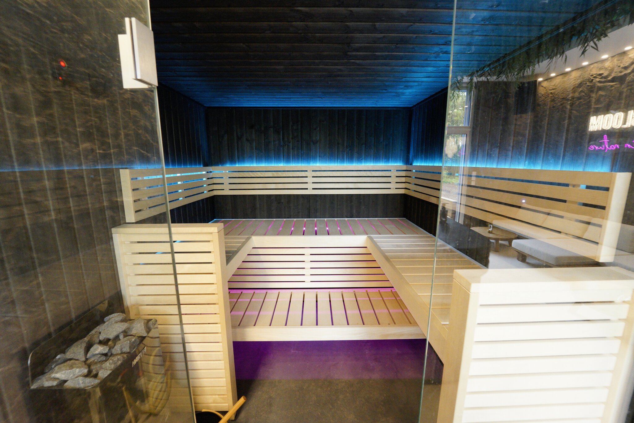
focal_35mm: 14
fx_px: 247
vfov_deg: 81.2
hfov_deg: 104.3
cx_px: 317
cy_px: 212
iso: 5000
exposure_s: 1/60
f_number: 7.1
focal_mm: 14
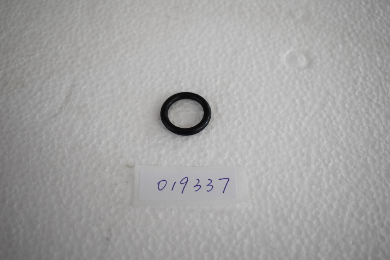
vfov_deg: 30.8
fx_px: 471
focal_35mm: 44
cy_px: 130
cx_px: 195
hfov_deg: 45.0
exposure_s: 1/80
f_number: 4.2
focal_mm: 29
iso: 3200
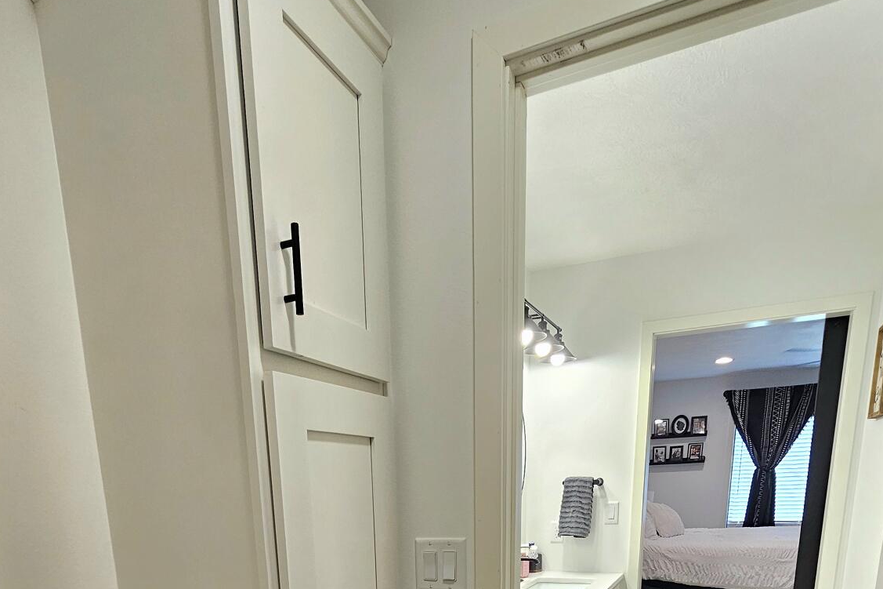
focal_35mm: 24
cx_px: 395
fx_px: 589
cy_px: 660
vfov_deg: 41.4
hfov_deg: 73.5
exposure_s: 1/60.2
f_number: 2.2
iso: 100
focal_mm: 2.2
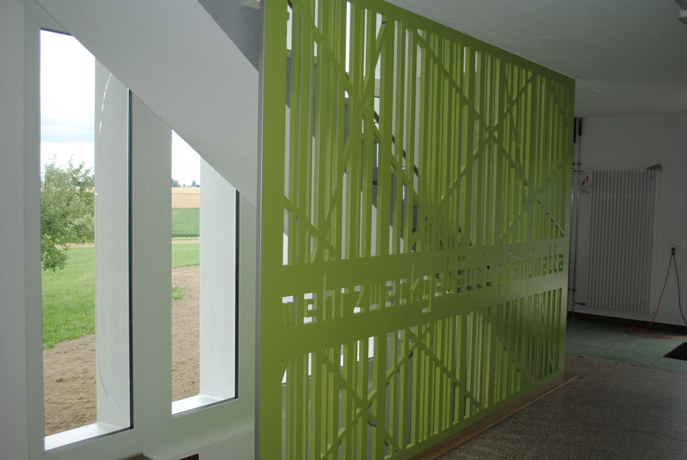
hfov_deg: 53.1
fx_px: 688
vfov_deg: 37.0
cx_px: 344
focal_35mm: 36
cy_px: 230
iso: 110
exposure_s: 1/125
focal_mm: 24
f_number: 4
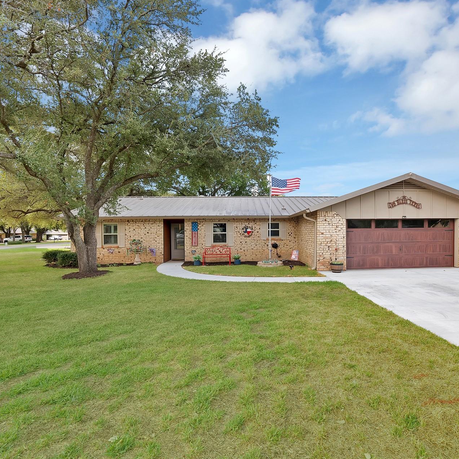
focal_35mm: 16
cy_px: 237
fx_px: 240
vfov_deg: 87.4
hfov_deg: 86.9
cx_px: 263
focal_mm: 12
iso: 640
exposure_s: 1/50
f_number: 9
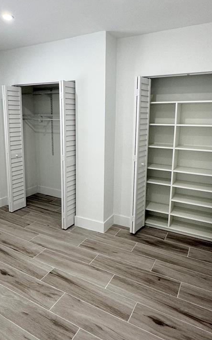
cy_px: 151
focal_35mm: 25
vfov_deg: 72.3
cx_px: 89
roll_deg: -0.5
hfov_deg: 49.1
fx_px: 231
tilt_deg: -7.4
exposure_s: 1/120
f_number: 2.2
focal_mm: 2.22
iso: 125
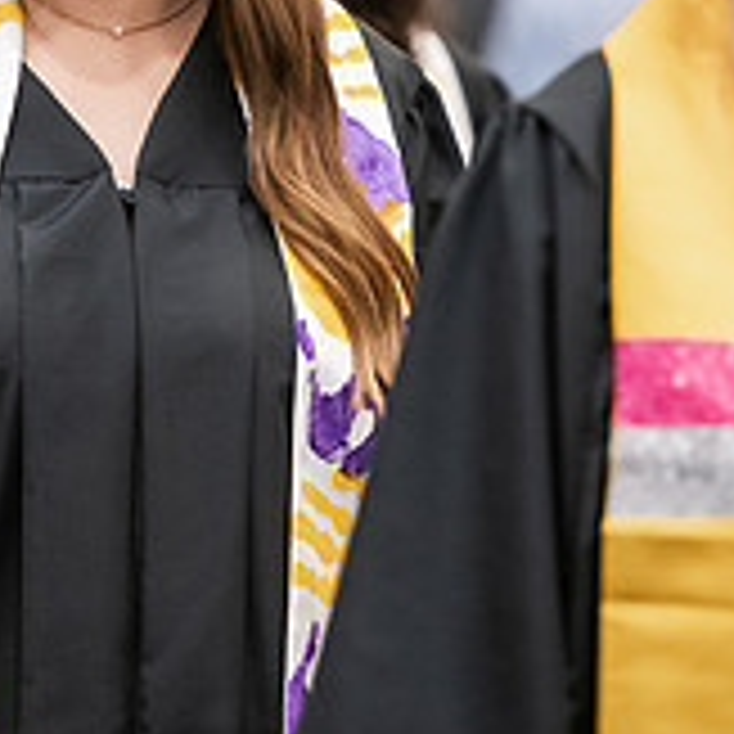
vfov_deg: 3.3
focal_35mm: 529
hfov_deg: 3.3
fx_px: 12691
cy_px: -106
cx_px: 63
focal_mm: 175
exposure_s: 1/200
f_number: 3.2
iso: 2500
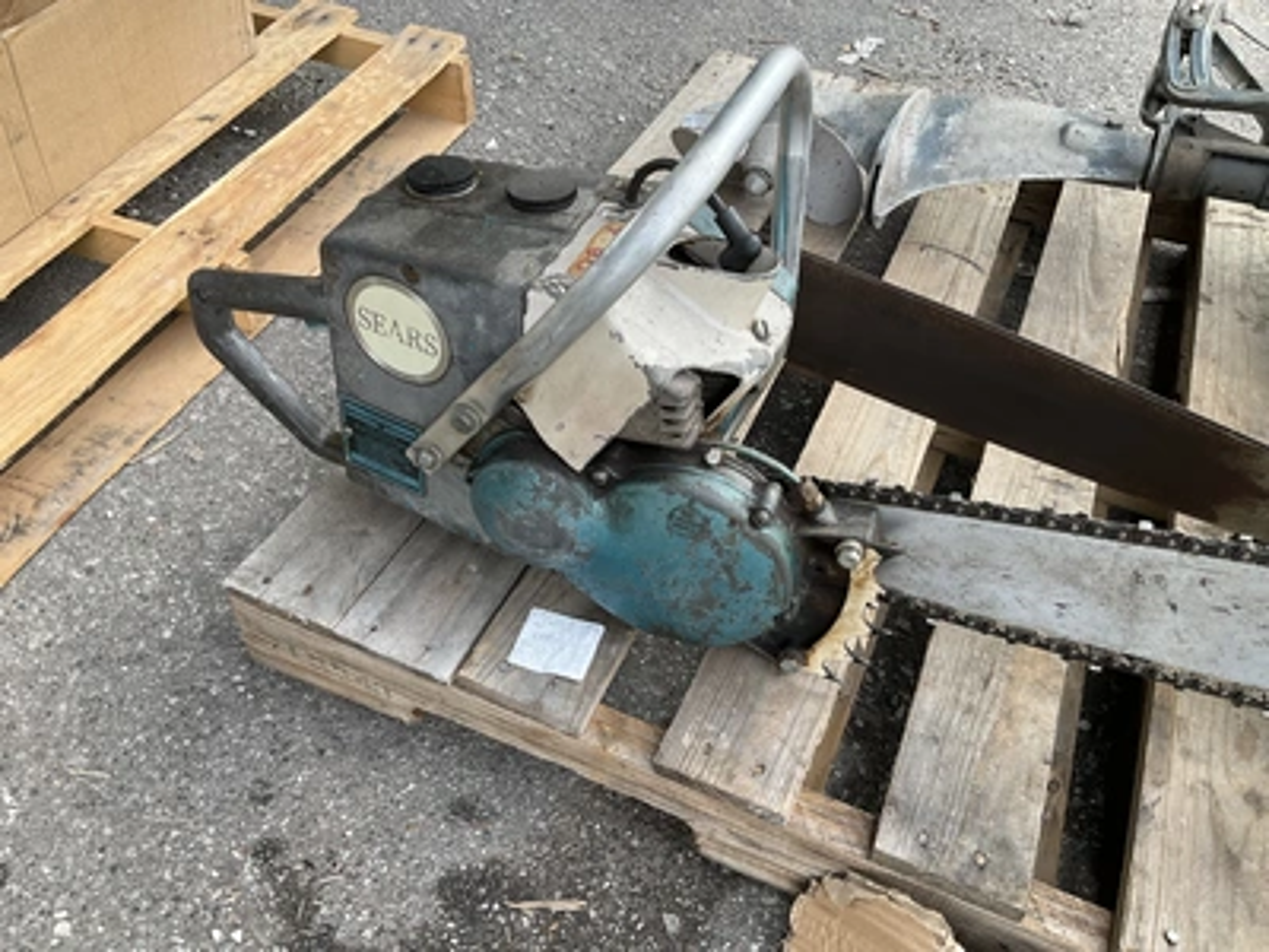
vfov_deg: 48.2
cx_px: 634
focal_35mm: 29
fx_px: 1063
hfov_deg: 61.7
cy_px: 476
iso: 20
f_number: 1.8
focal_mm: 3
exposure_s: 1/122
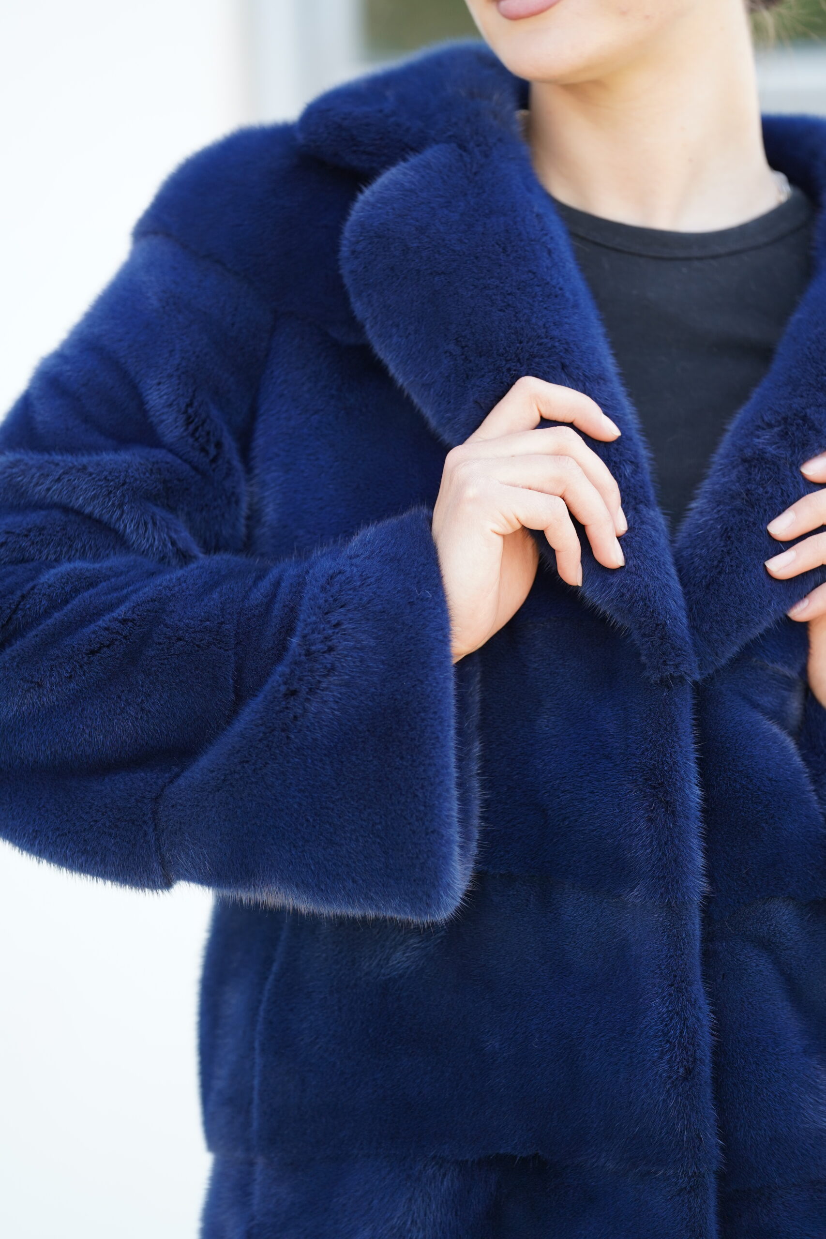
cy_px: 620
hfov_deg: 8.2
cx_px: 413
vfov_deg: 12.3
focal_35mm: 167
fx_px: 5746
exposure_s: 1/250
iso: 250
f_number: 2.8
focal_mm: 167
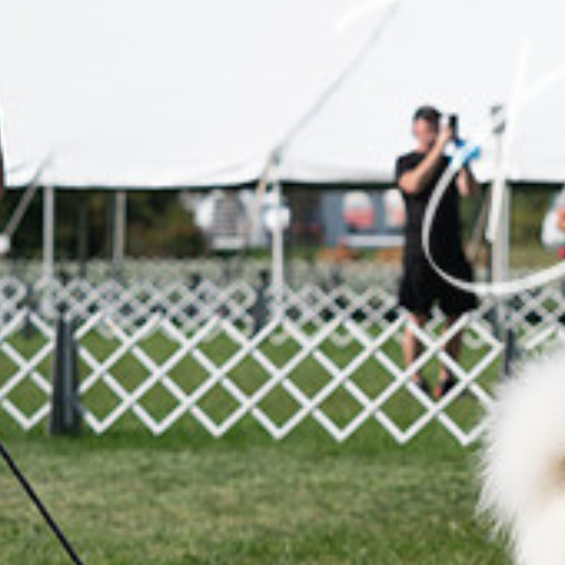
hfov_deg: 7.3
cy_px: 342
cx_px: 828
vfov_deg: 7.4
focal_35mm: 235
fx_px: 4340
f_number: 4
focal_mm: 81
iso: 100
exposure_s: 1/1250
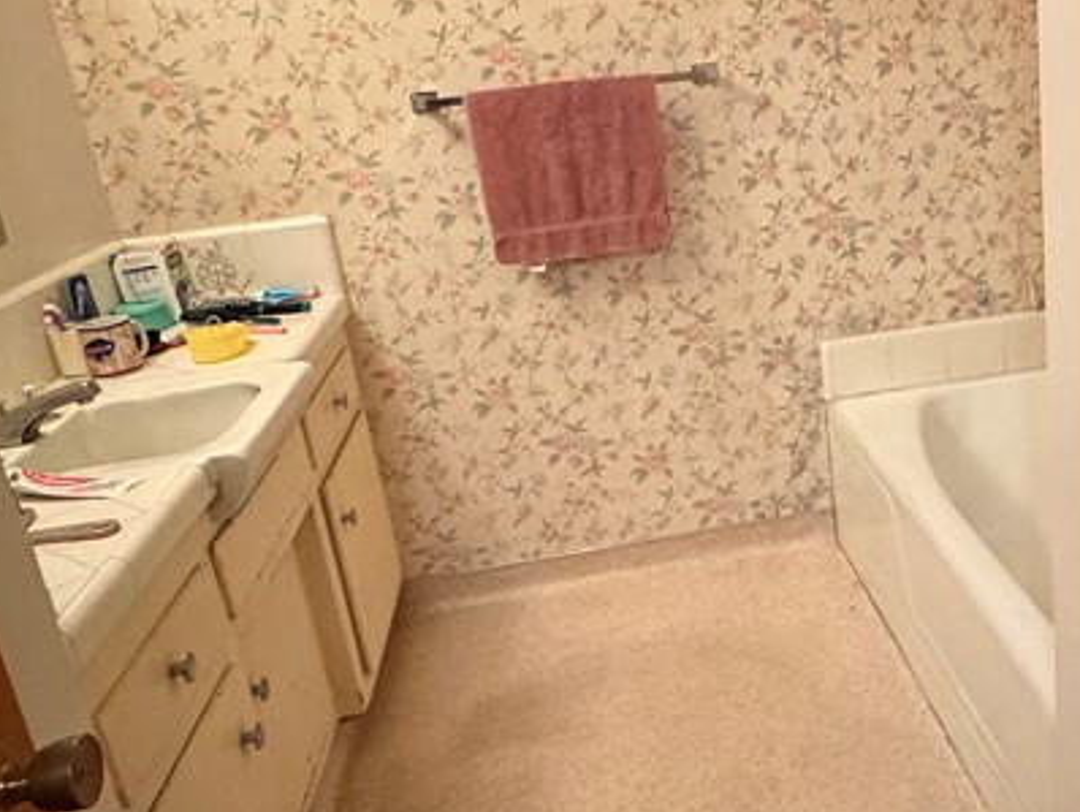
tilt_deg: -16.6
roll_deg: +5.4
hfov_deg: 49.4
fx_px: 1124
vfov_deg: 39.7
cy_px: 367
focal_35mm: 36
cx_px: 803
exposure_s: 1/40
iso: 1000
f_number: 2.2
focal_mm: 2.22
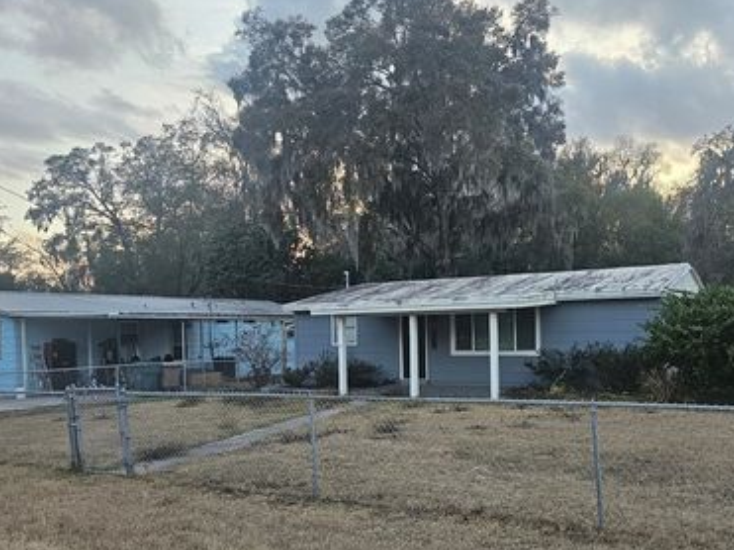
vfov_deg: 45.2
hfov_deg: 57.6
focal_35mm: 31
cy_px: 329
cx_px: 459
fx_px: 657
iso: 125
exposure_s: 1/120
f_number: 1.7
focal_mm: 6.3
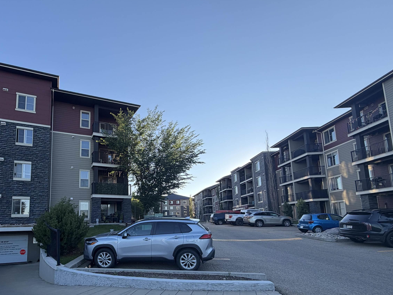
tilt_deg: +7.5
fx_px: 216
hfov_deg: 82.0
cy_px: 196
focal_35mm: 19
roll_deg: +1.0
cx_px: 134
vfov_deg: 66.9
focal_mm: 2.22
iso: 50
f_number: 2.2
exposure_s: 1/502
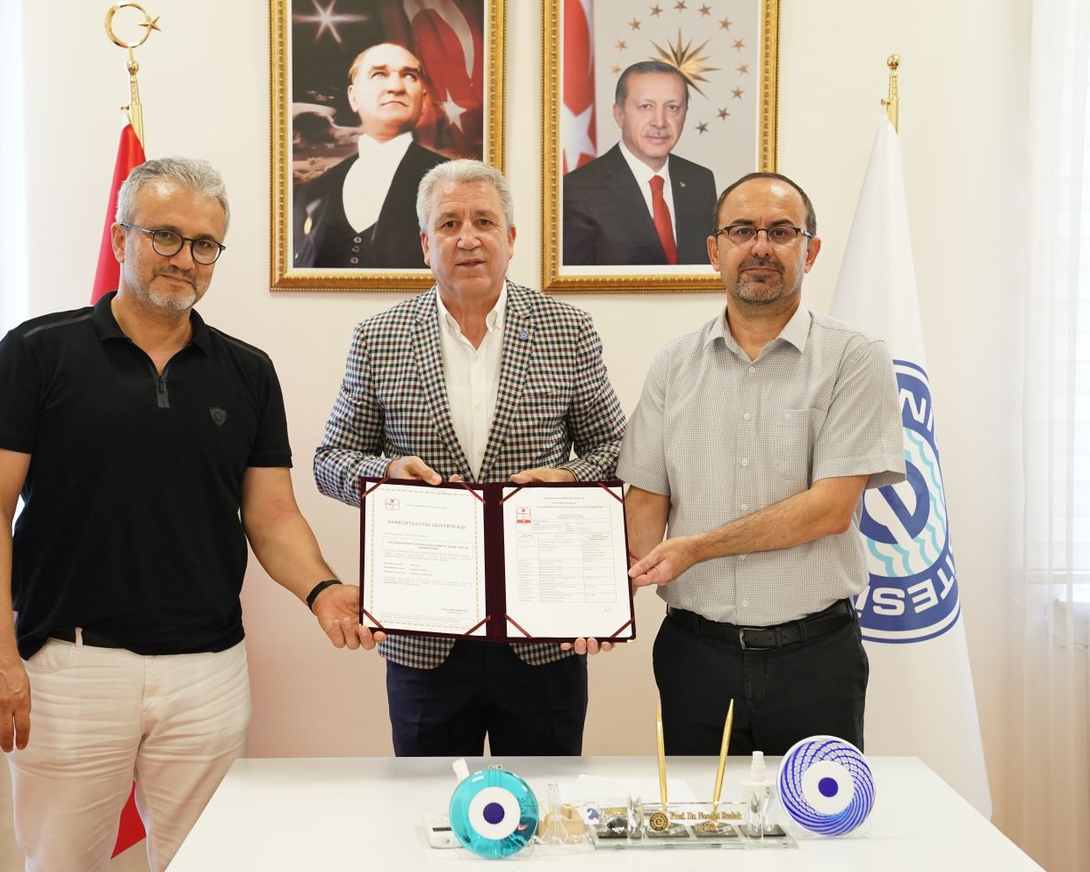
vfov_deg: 25.8
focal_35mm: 59
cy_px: 436
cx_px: 479
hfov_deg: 31.9
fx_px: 1903
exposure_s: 1/80
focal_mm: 52
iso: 2500
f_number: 5
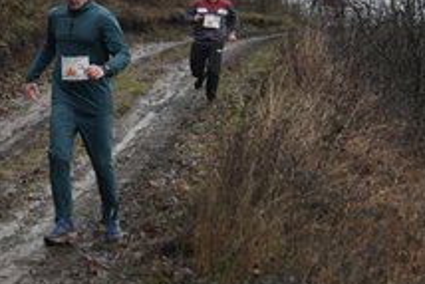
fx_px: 1548
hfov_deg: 15.5
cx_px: 44
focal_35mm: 131
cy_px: 55
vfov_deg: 10.5
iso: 500
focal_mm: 70
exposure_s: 1/200
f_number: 2.8
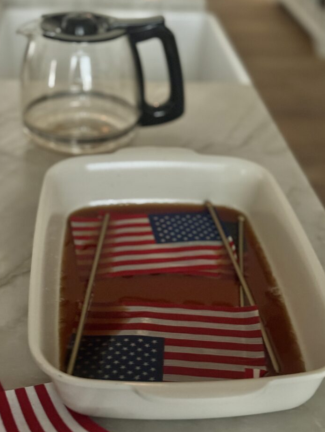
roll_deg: -3.0
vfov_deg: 36.1
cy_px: 234
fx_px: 663
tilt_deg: -33.5
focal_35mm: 53
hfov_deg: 27.5
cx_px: 157
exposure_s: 1/20
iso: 800
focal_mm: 6.76
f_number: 1.78
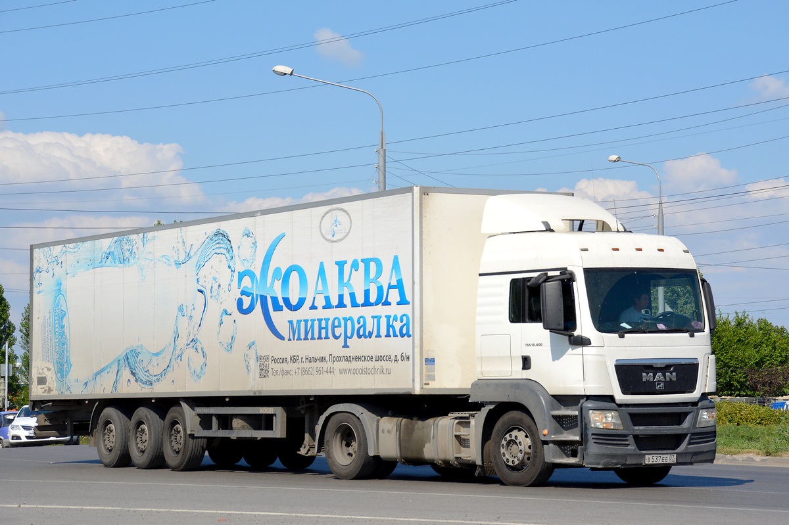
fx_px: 2037
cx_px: 394
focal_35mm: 93
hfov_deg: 21.9
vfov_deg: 14.7
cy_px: 262
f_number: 7.1
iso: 400
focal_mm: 62
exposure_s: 1/2000
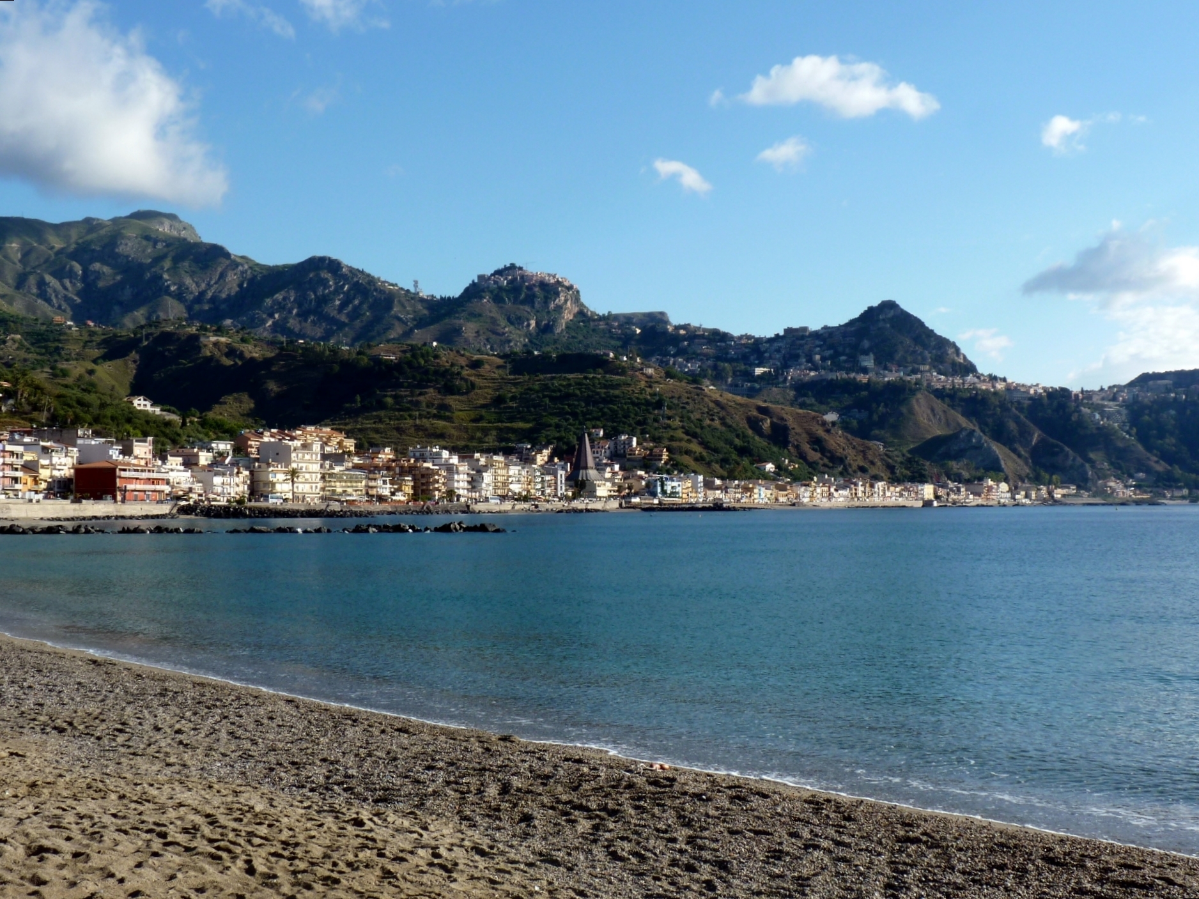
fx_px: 1524
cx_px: 600
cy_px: 450
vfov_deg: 32.9
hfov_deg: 42.9
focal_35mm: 44
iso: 80
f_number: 5.6
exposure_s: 1/400
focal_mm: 7.8
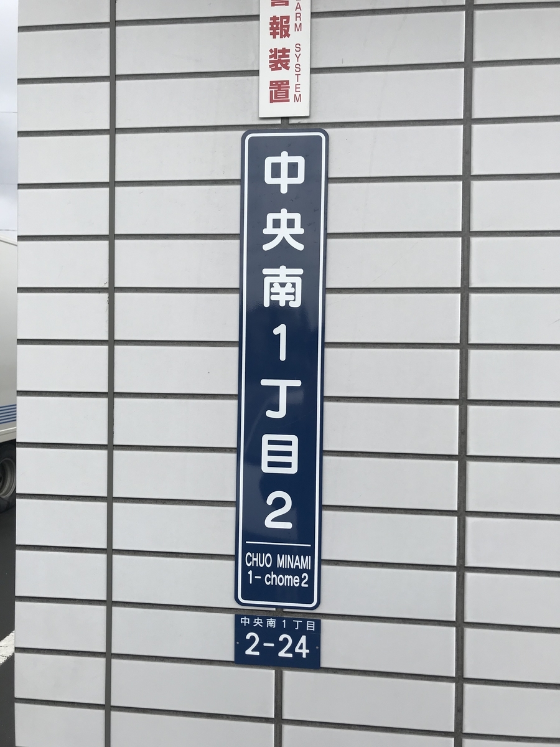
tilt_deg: +0.2
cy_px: 374
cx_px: 280
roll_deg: -1.9
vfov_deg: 63.4
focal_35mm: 28
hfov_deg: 49.7
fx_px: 604
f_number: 1.8
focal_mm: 3.99
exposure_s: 1/622
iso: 20
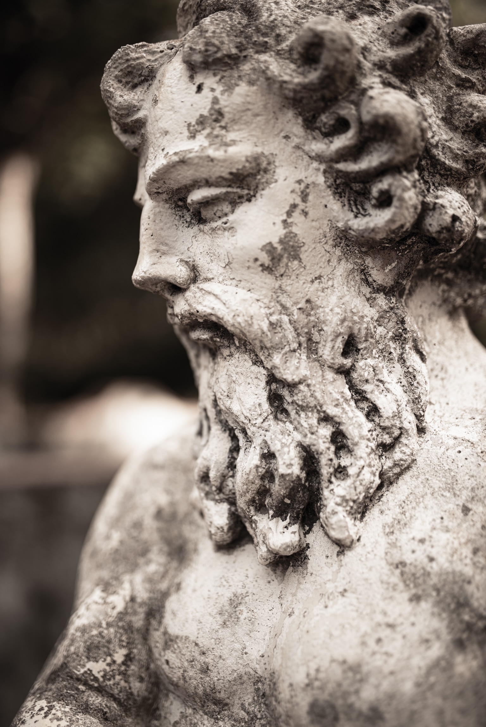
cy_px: 364
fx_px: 708
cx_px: 243
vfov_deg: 54.4
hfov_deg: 37.9
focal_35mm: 35
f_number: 1.4
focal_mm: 35
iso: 100
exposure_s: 1/1600
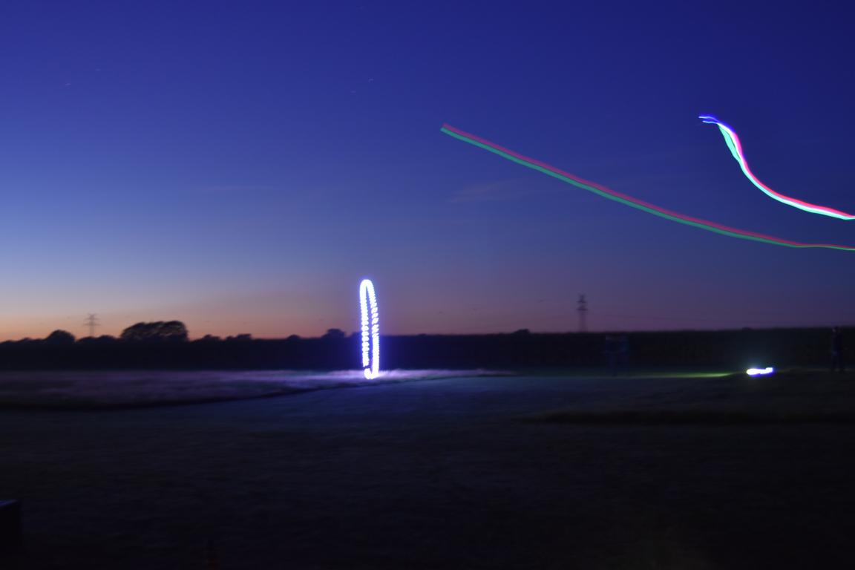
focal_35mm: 42
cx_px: 428
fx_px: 997
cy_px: 285
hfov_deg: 46.4
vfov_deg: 31.9
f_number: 3.5
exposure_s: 2
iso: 800
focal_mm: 28
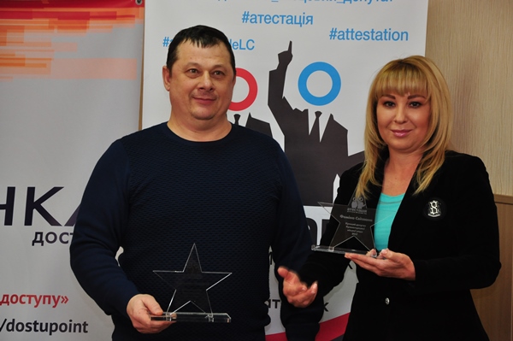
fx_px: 1922
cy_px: 170
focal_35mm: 135
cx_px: 256
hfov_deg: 15.2
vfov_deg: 10.1
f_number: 8
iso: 800
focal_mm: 90
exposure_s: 1/60
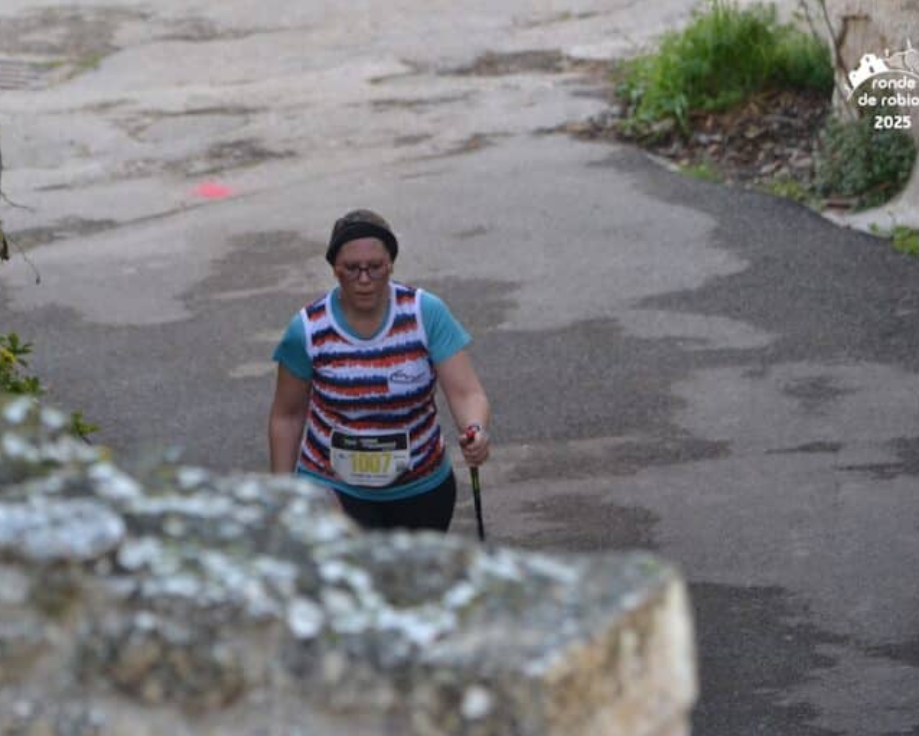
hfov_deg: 4.1
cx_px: 417
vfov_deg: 3.3
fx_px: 12923
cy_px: 368
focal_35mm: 475
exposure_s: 1/500
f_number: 5.6
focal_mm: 280
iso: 1000
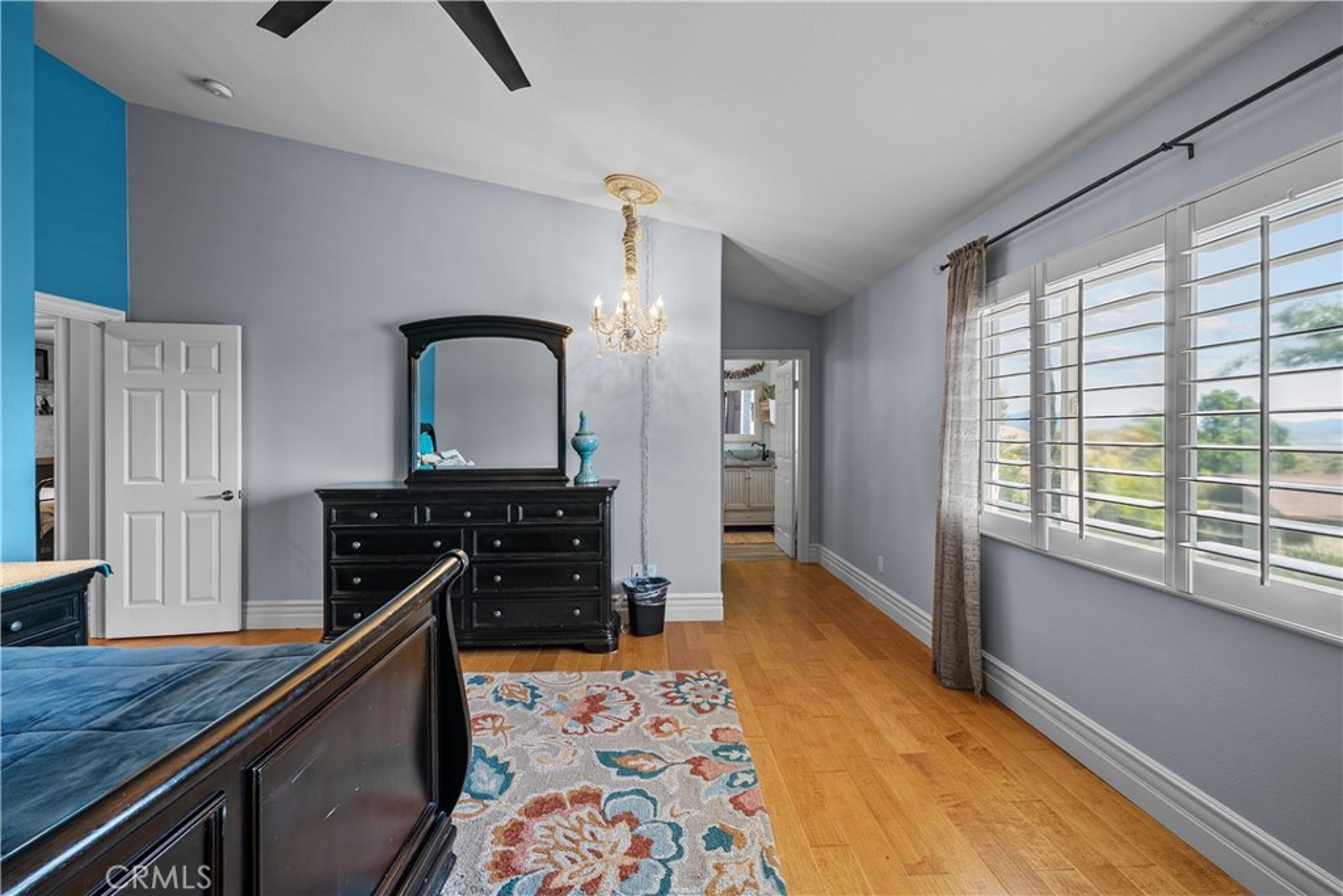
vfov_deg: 81.2
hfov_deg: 104.2
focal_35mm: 14
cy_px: 448
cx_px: 672
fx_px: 522
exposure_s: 1/1.25
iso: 125
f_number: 9
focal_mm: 14
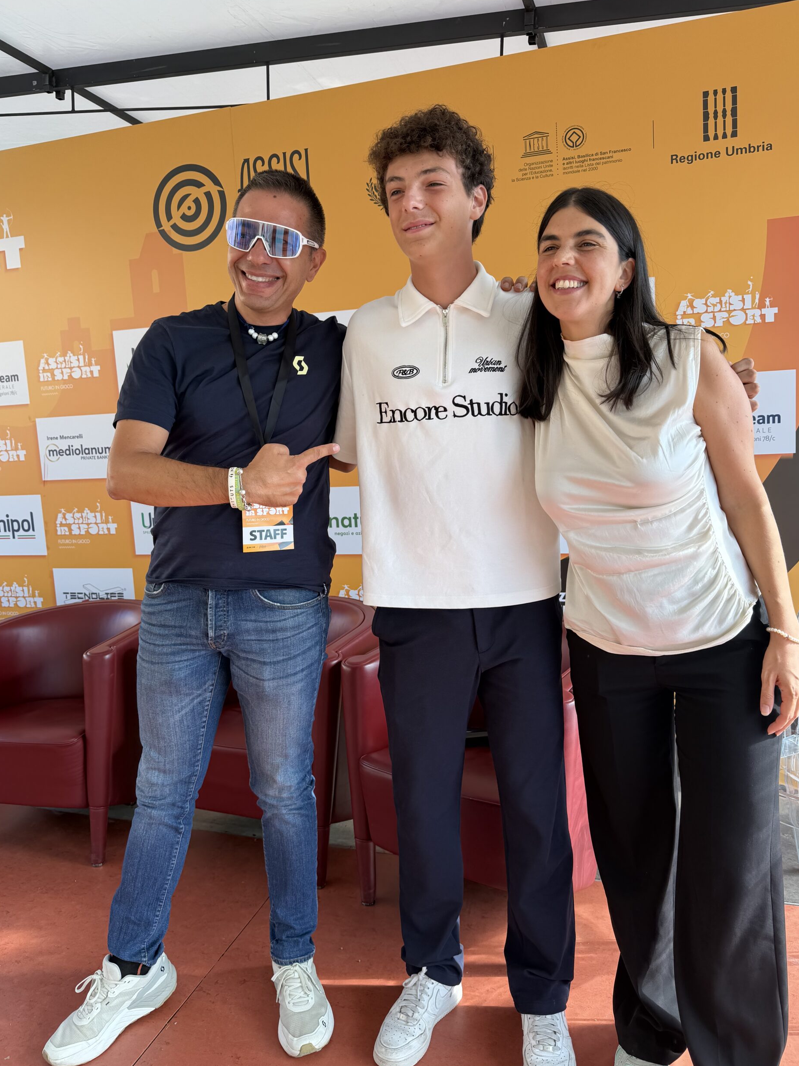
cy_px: 515
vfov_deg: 69.4
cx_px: 408
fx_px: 770
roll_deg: +0.3
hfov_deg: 54.9
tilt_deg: -5.6
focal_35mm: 25
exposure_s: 1/405
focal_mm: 6.76
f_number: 1.78
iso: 80
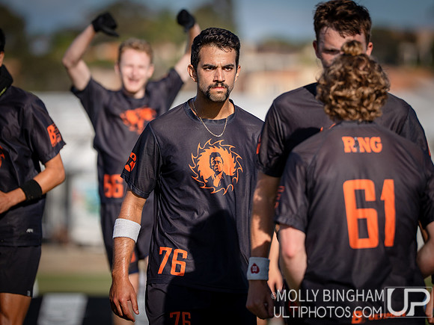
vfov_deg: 4.5
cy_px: 132
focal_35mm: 328
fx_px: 4112
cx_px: 191
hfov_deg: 6.0
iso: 100
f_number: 2.8
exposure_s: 1/3200
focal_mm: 200
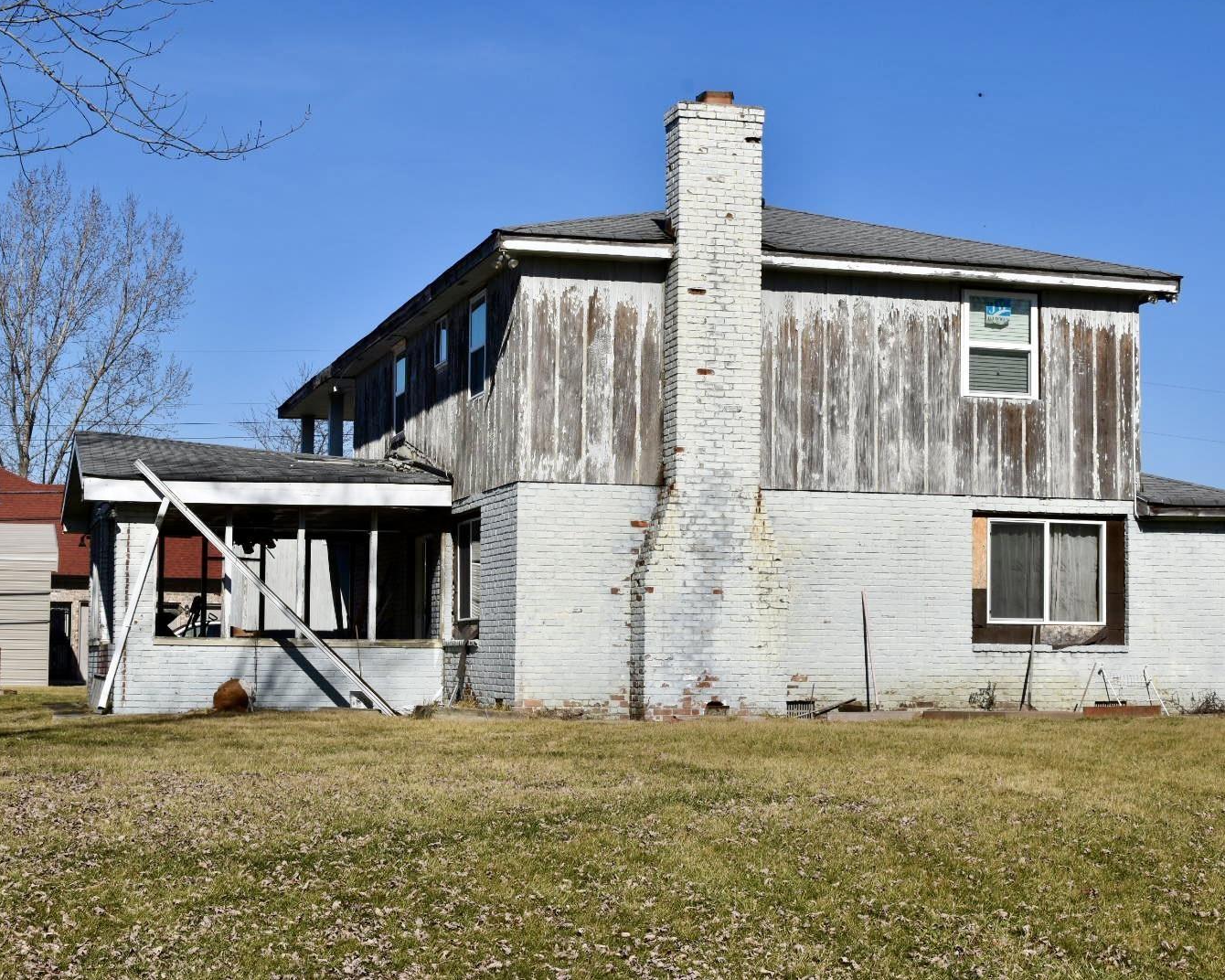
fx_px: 2160
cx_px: 592
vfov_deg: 25.6
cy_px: 488
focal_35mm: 60
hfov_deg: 31.7
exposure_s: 1/500
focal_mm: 35
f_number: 11
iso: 200
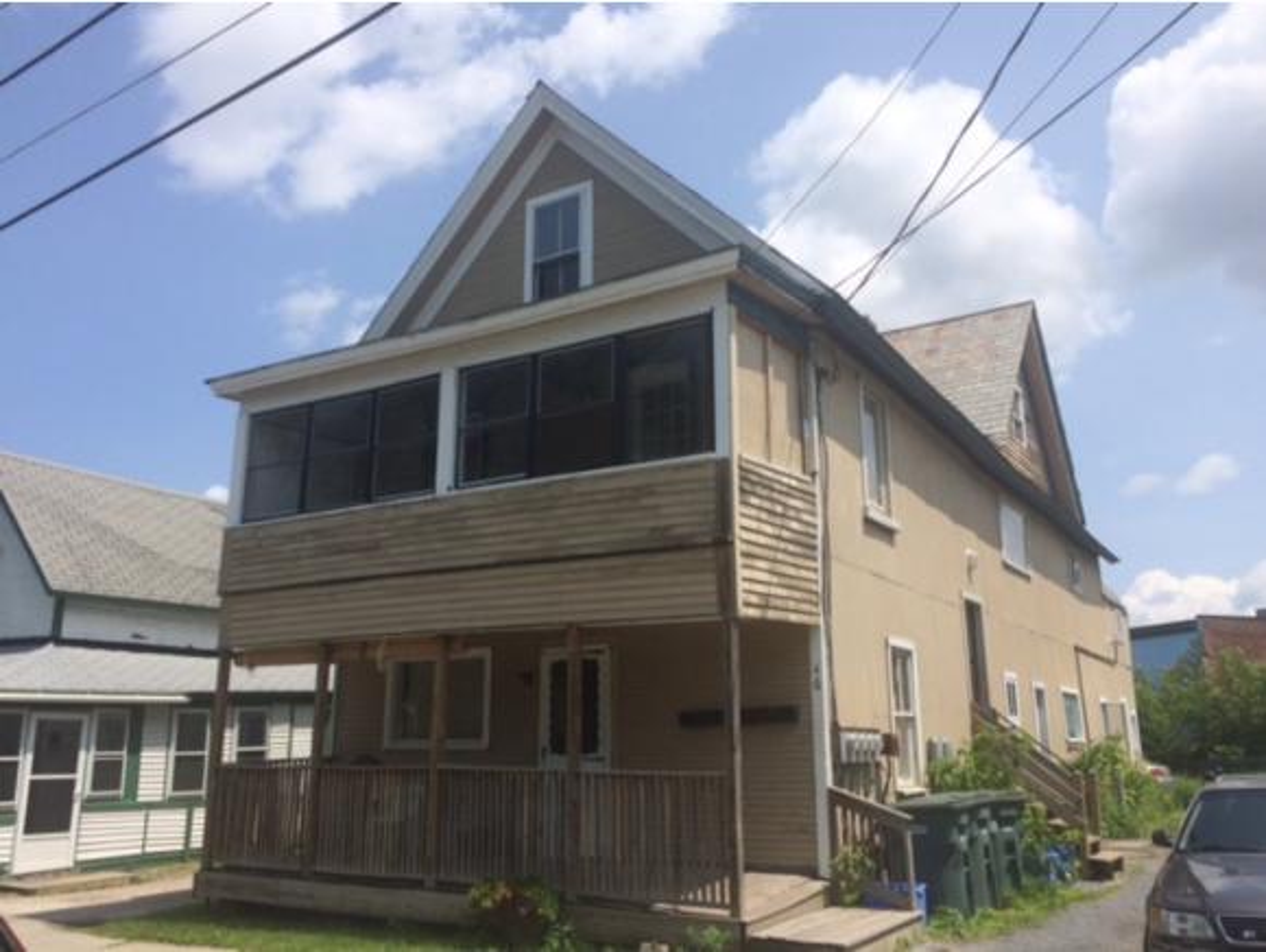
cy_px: 476
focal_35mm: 29
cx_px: 633
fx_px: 1061
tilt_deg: +13.6
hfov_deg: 61.6
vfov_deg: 48.3
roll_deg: +0.8
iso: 32
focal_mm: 4.15
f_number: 2.2
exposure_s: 1/2740
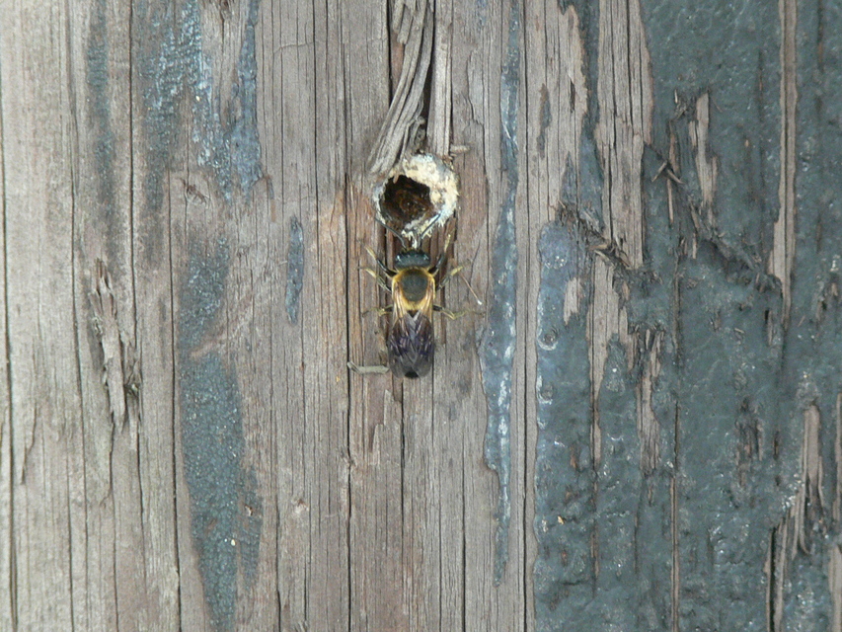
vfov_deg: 3.7
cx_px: 421
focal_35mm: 401
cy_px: 316
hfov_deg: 4.9
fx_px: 9755
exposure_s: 1/20
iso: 200
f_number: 3.6
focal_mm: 53.2
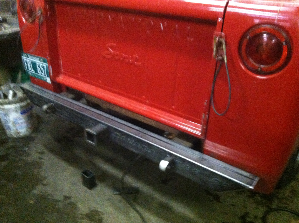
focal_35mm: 35
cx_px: 150
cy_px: 112
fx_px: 302
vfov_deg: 40.6
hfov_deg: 52.7
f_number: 2.8
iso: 1000
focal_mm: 3.85
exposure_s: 1/15
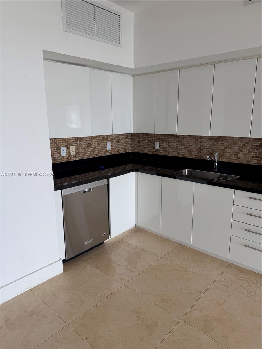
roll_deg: +0.8
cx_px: 131
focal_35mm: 24
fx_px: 242
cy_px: 174
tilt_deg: -10.7
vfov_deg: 71.6
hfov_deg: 56.8
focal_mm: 6.76
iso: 64
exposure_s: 1/121
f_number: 1.78
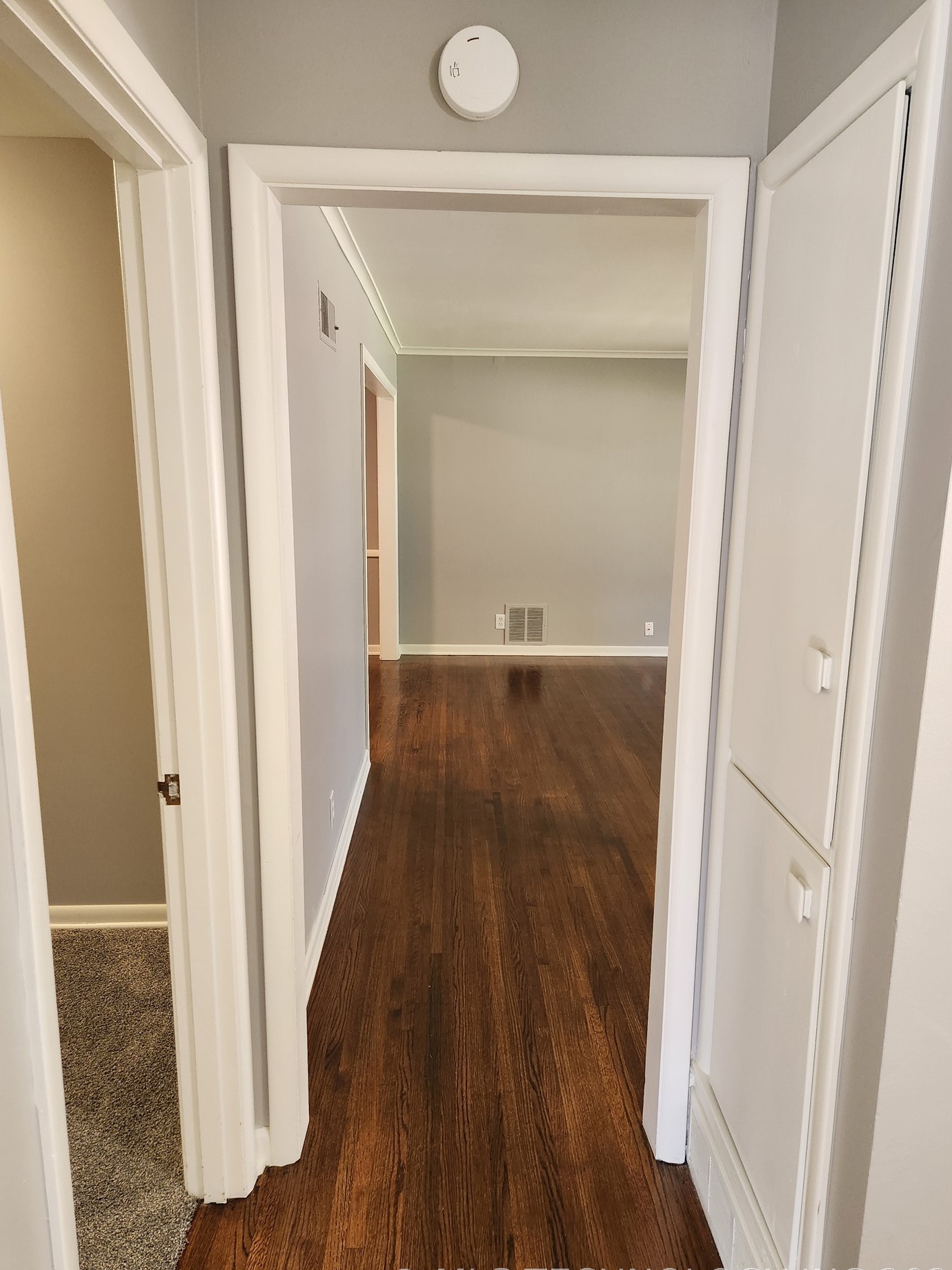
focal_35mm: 24
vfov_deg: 71.6
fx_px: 880
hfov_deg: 56.8
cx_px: 486
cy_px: 651
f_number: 1.8
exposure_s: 1/120
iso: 400
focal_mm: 5.4
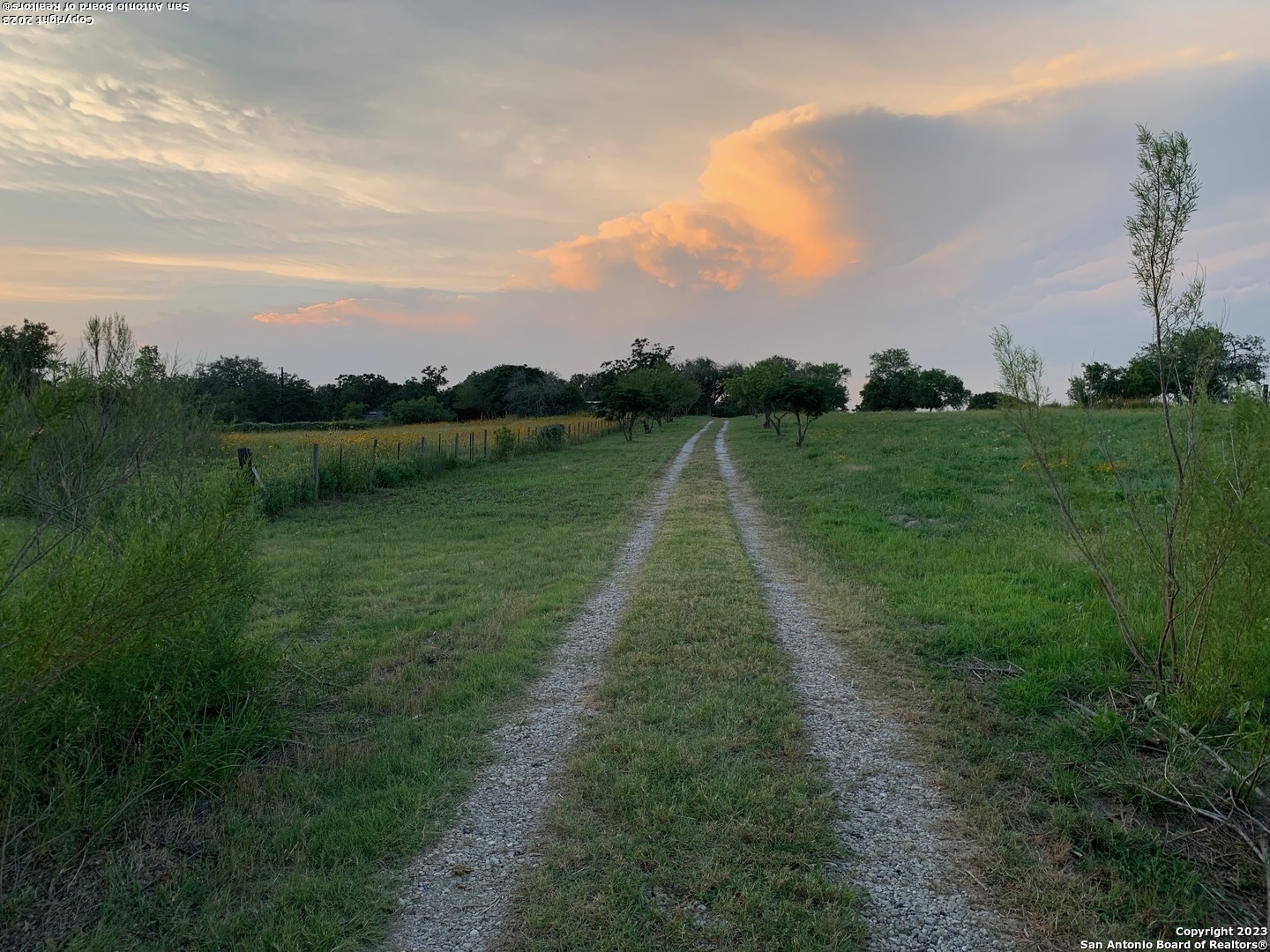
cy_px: 476
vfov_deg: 53.1
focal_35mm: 26
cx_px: 635
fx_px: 954
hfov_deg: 67.3
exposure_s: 1/122
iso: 32
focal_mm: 4.25
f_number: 1.8
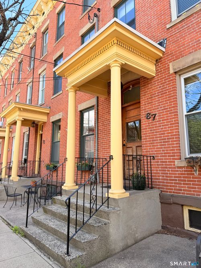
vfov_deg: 71.6
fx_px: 186
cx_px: 100
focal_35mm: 24
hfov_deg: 56.8
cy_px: 134
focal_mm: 6.76
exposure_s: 1/643
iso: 80
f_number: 1.78
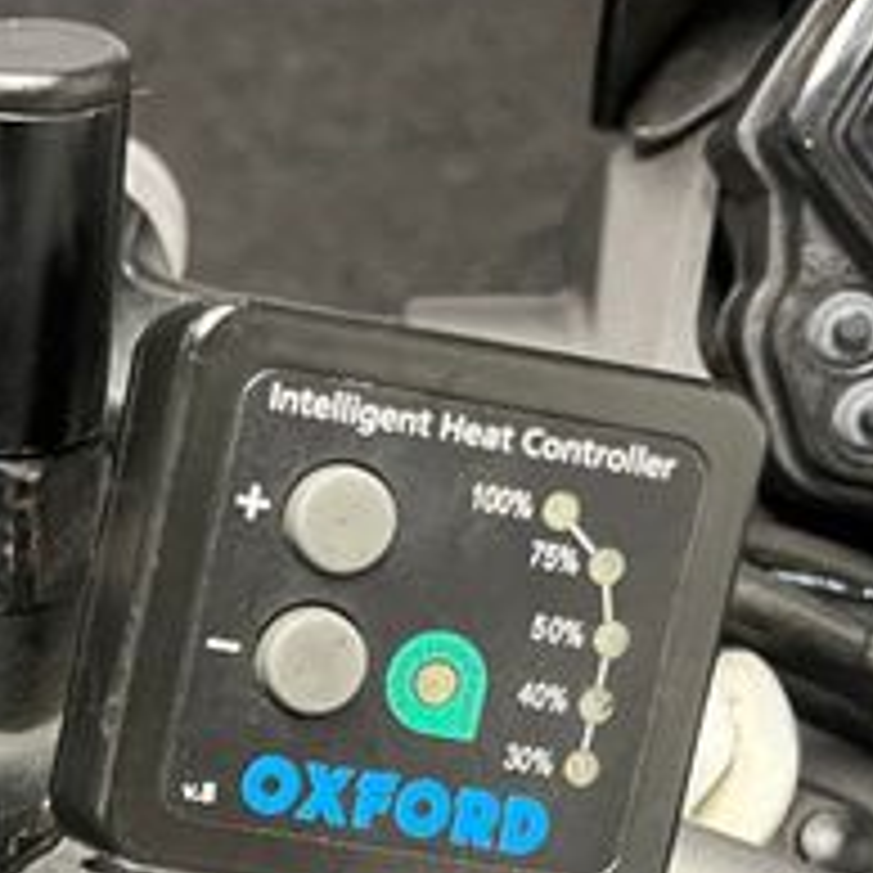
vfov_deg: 22.2
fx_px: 2168
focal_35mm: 76
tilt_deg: -50.2
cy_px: 801
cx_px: -302
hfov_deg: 20.5
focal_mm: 5.1
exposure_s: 1/33
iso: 400
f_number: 1.6
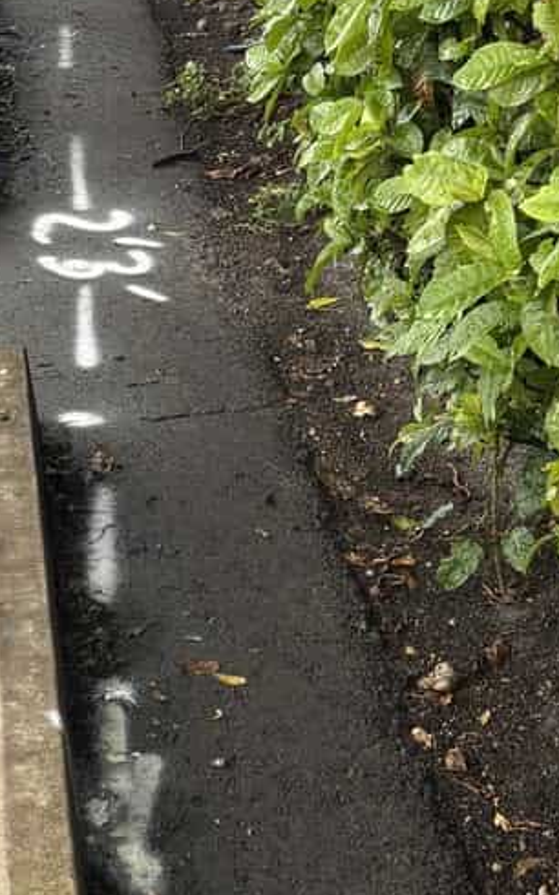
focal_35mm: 90
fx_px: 2195
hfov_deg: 14.4
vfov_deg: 22.9
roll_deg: -1.1
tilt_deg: -23.3
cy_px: 296
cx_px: 117
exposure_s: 1/195
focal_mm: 5.96
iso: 40
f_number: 1.6
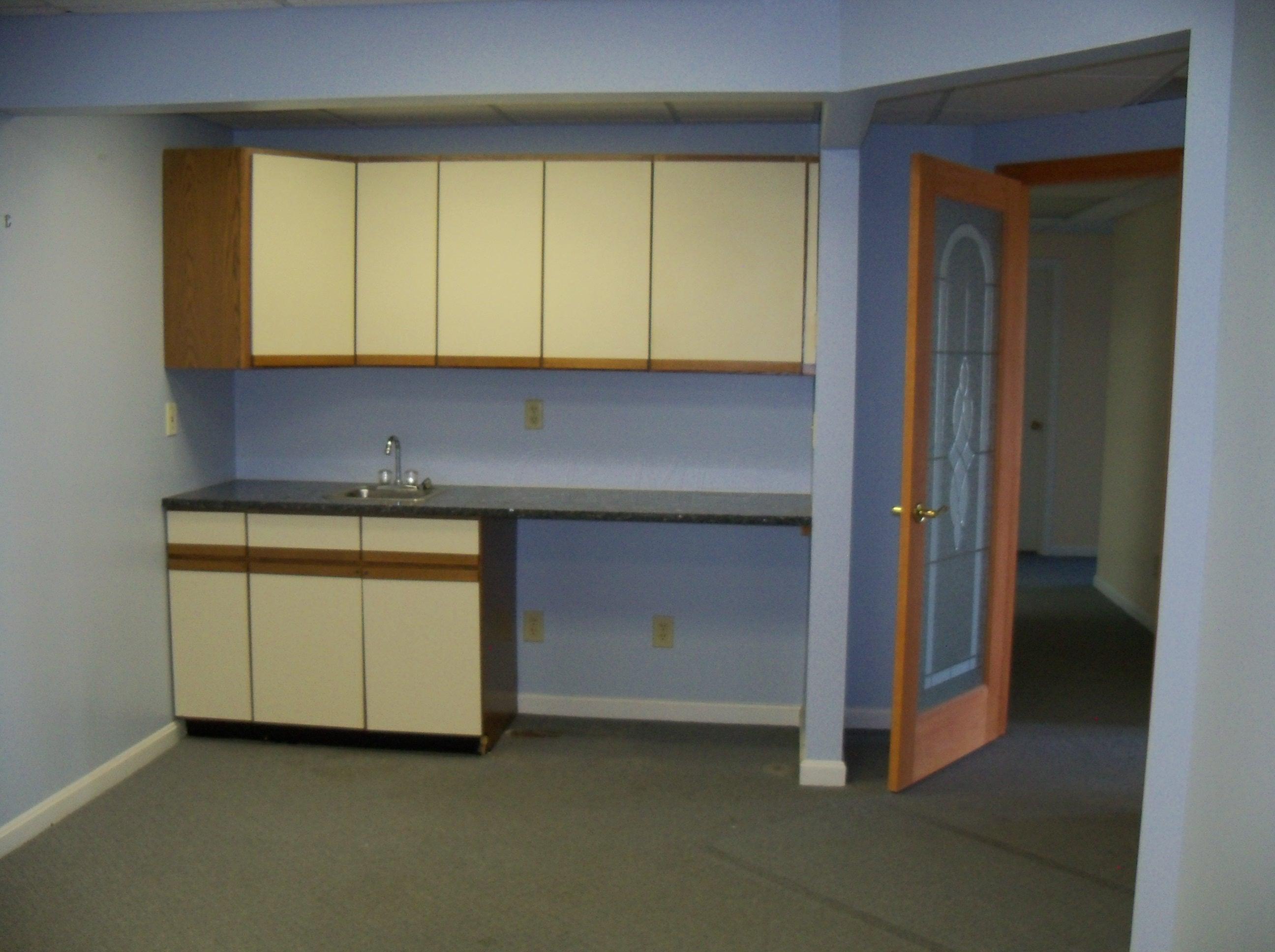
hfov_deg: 52.7
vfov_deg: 40.6
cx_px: 638
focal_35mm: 35
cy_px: 476
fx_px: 1287
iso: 200
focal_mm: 6.2
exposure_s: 1/30
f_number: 3.5
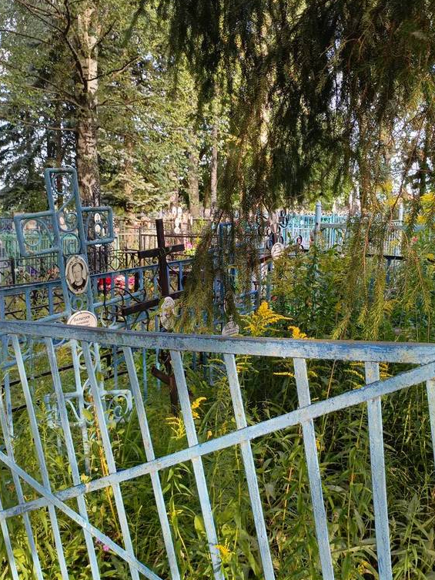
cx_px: 260
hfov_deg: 41.6
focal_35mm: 34
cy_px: 290
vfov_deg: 54.0
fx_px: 570
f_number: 1.69
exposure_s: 1/100
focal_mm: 4.76
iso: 190
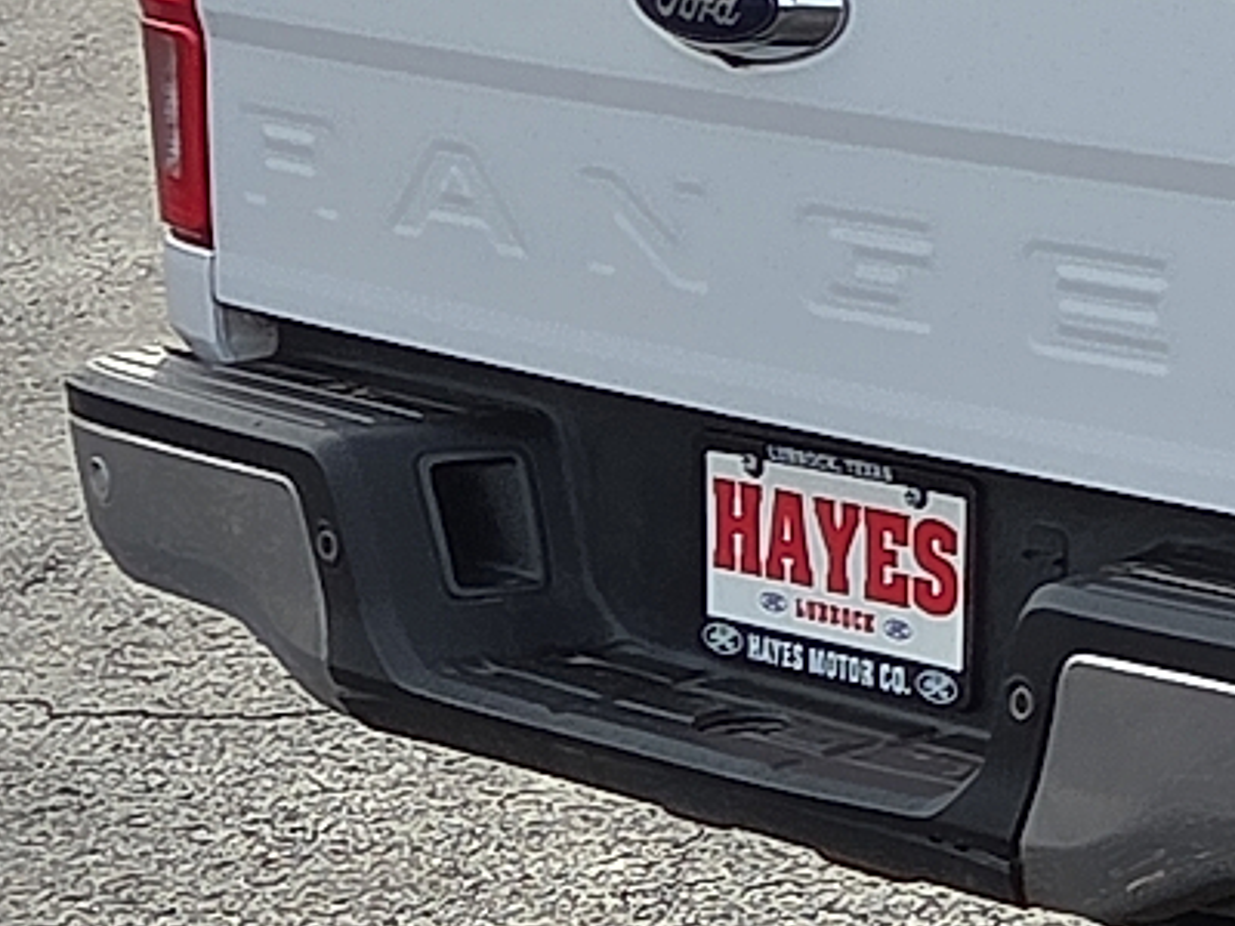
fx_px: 5708
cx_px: 2377
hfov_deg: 11.3
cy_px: -59
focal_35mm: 160
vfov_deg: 9.2
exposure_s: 1/2500
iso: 76
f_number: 1.8
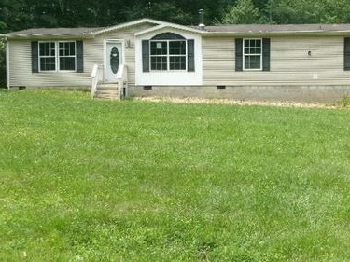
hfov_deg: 39.7
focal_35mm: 48
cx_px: 186
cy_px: 109
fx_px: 485
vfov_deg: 30.2
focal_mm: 6.4
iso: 100
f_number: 11.8
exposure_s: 1/38
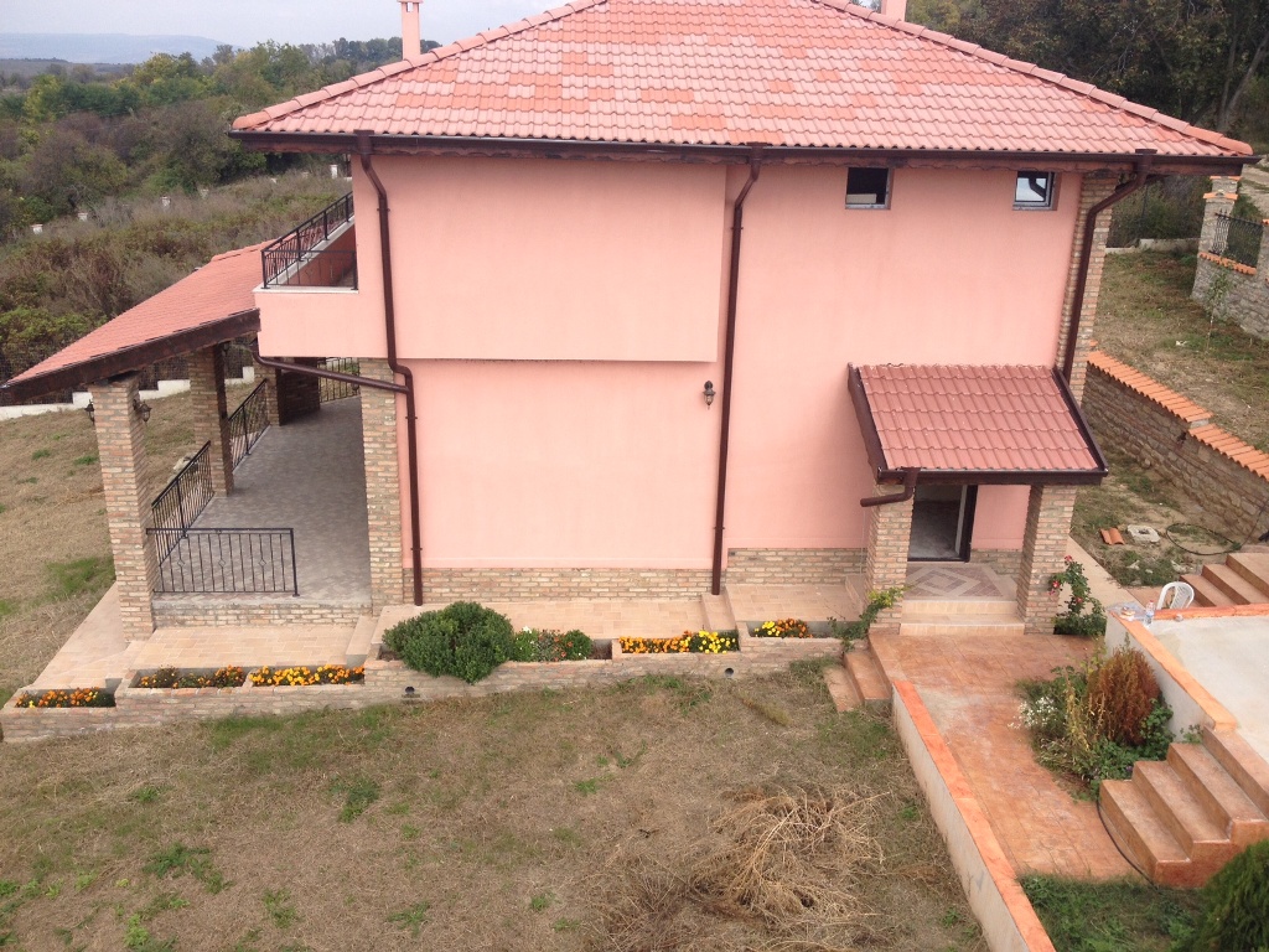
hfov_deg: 52.6
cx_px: 634
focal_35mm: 35
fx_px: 1283
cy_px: 476
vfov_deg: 40.7
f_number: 2.4
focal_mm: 4.28
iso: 50
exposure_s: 1/951
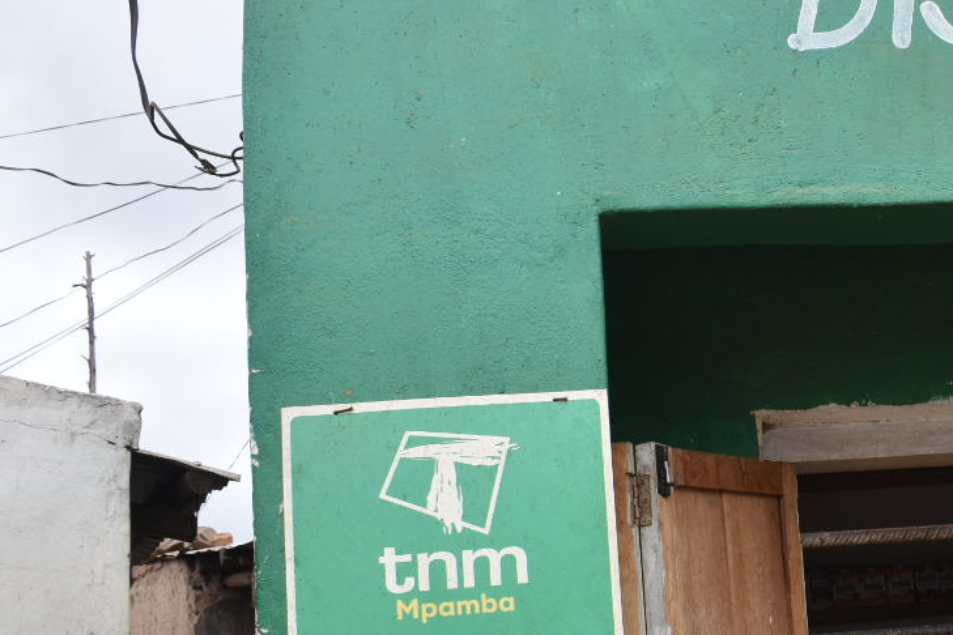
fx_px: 1588
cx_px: 945
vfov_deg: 22.6
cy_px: 375
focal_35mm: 60
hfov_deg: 31.0
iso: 200
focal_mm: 18
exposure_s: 1/250
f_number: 7.1
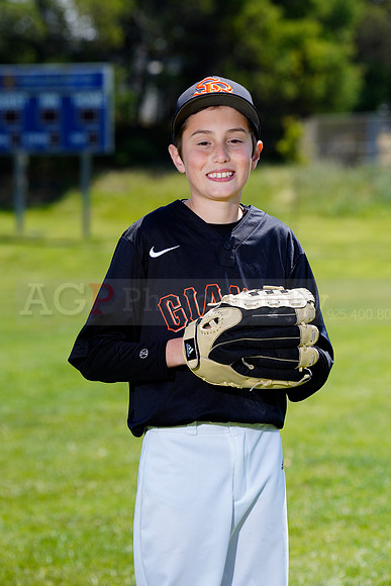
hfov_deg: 9.2
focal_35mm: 150
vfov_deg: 13.7
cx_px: 196
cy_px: 293
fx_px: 2442
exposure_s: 1/250
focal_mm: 150
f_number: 6.3
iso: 100
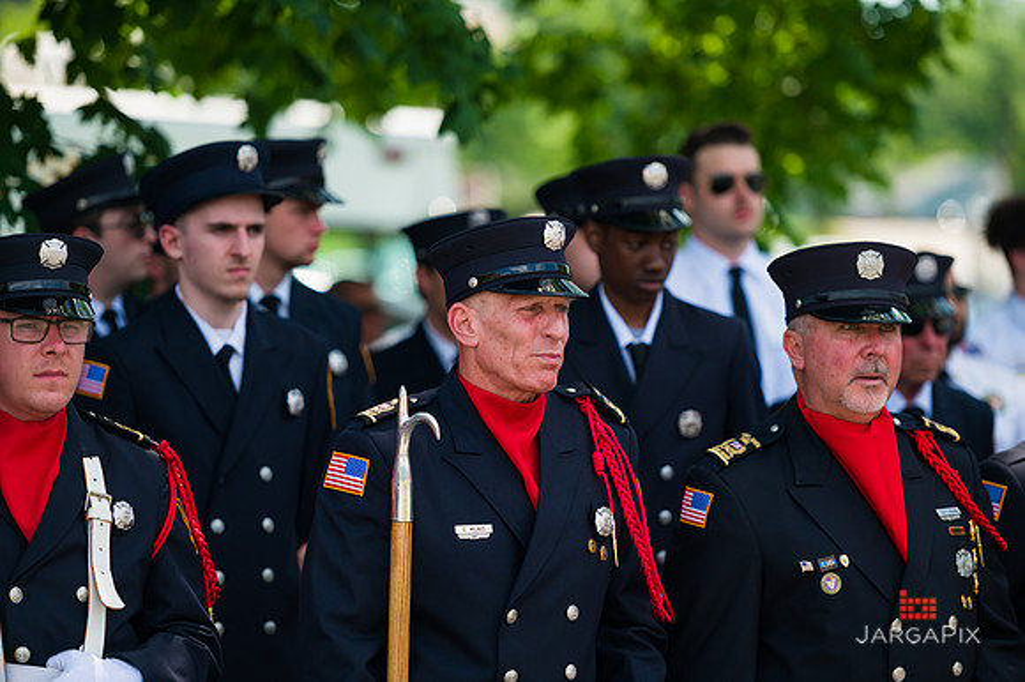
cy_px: 341
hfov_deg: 11.8
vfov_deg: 7.8
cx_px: 512
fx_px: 4980
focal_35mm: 175
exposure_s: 1/1600
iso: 200
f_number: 3.2
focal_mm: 175
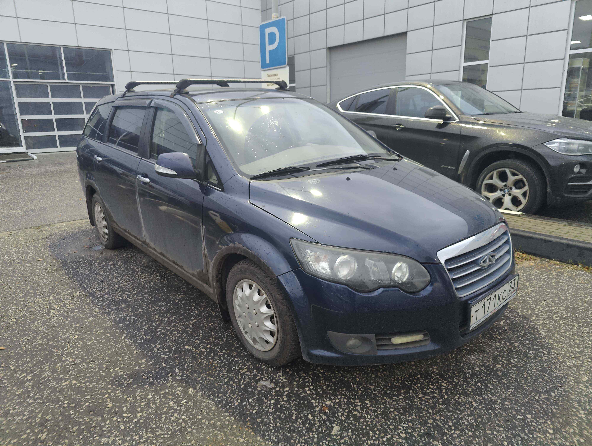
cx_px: 296
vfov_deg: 59.0
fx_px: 394
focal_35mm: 23
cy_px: 223
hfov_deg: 73.9
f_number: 1.8
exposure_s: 1/100
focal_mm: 6.06
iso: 500
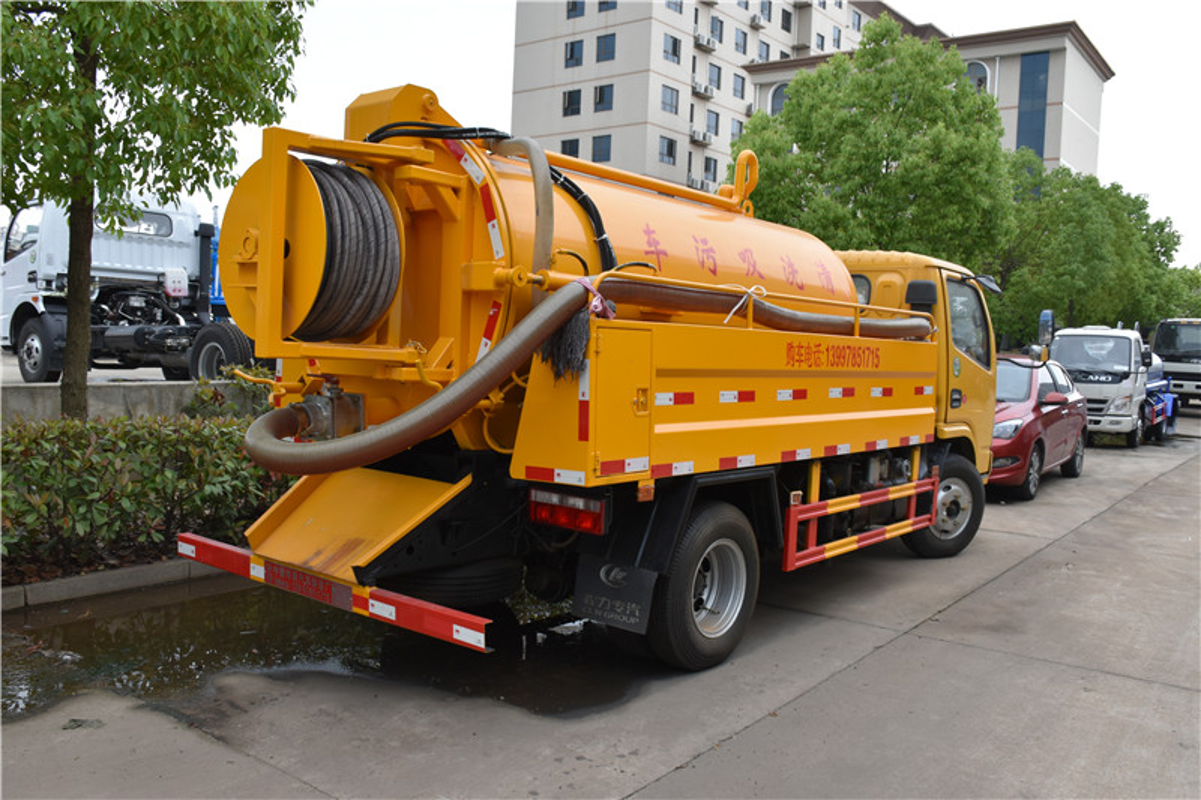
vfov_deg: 43.6
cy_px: 400
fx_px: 1001
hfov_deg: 61.9
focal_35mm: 30
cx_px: 600
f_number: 7.1
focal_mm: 20
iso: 400
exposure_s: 1/200
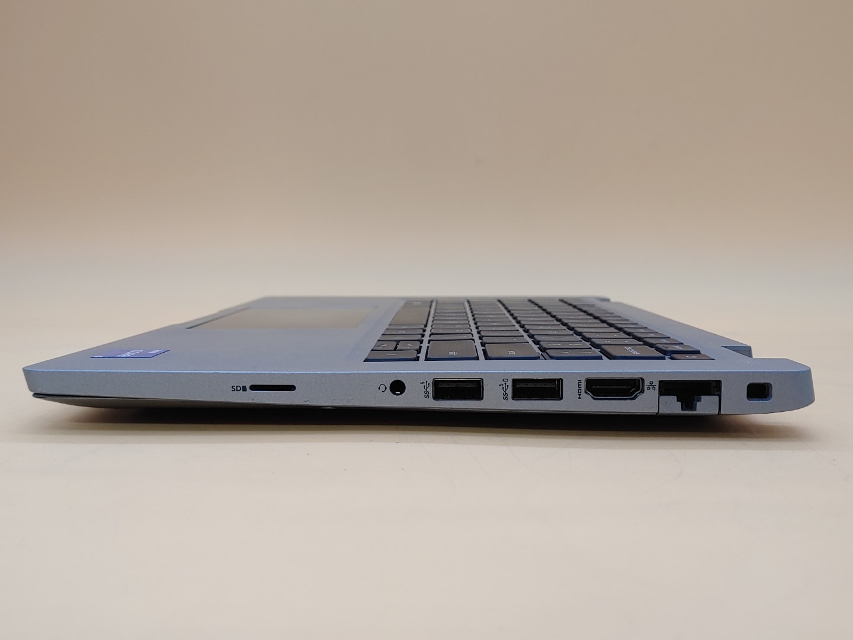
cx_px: 426
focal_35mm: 33
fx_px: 813
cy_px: 320
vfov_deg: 42.9
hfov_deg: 55.4
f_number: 1.8
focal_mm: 4.36
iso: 50
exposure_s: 1/74
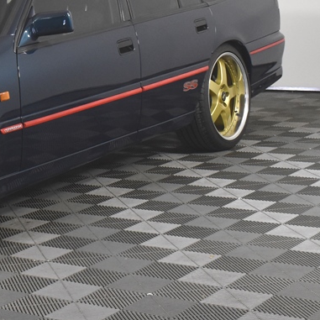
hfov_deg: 15.8
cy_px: 45
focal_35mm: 106
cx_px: -60
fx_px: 1110
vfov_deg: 16.2
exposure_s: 1/250
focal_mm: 31
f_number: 8
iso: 1600
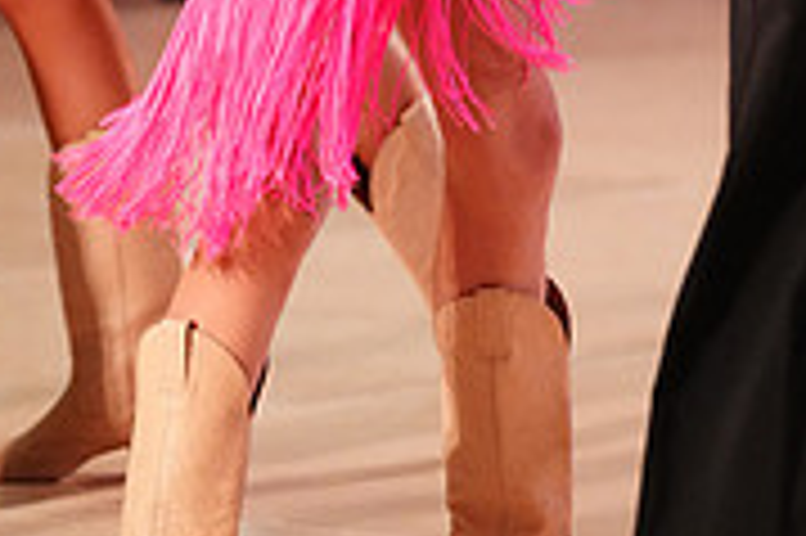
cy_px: -356
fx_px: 9216
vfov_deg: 3.3
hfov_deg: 5.0
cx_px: 516
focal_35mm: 412
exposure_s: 1/320
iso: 5000
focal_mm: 127
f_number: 2.8
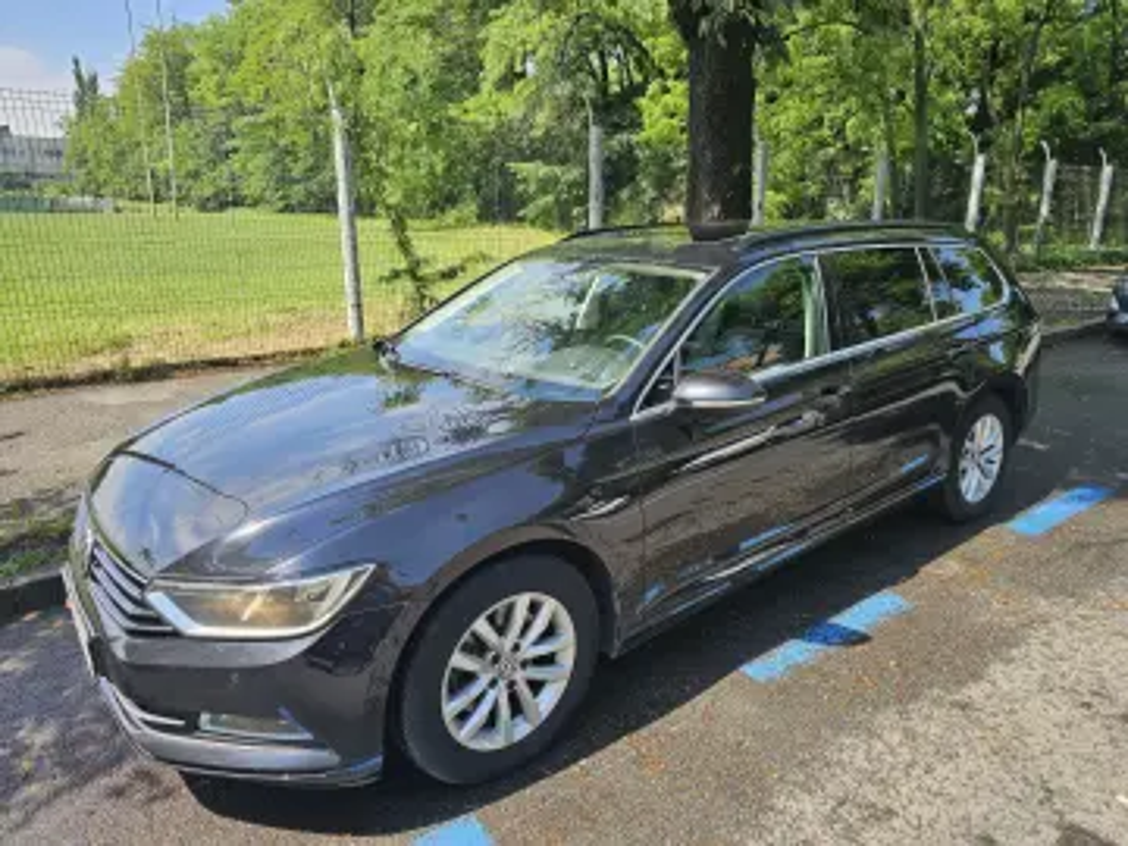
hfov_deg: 73.9
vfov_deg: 58.9
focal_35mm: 23
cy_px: 423
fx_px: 749
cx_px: 564
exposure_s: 1/237
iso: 10
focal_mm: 6.3
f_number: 1.7
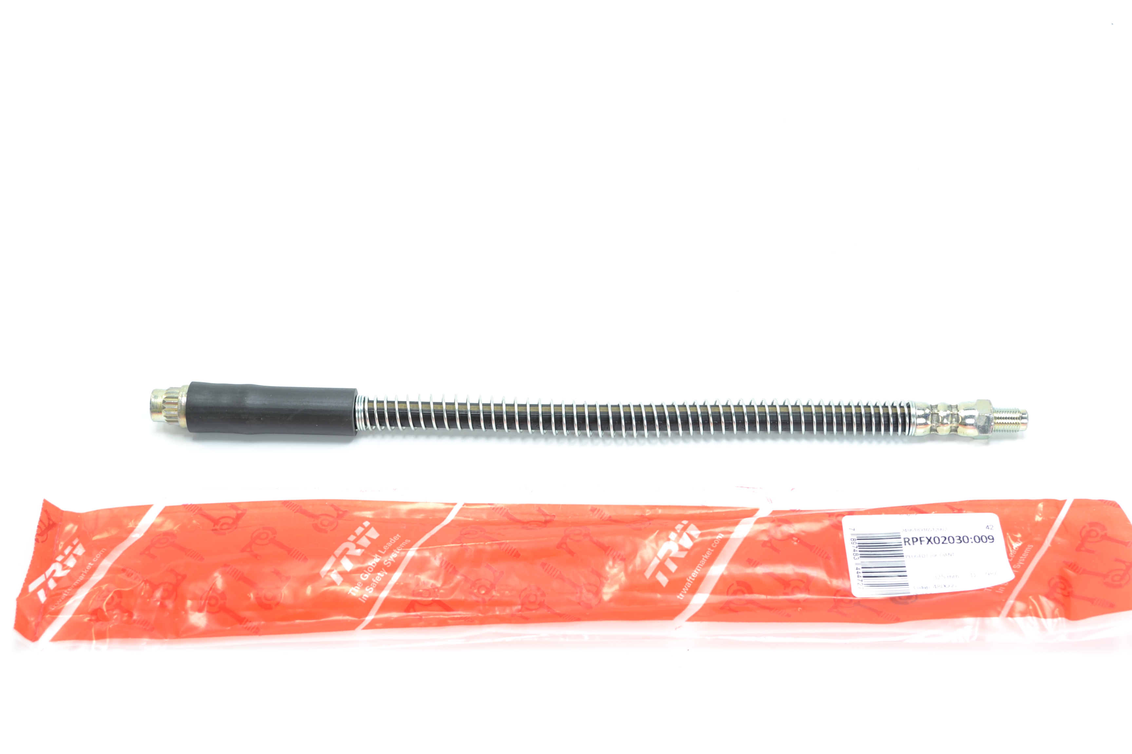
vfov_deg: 23.8
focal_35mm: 57
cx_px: 566
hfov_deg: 35.1
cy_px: 377
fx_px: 1792
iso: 100
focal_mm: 38
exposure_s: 1/25
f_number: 7.1
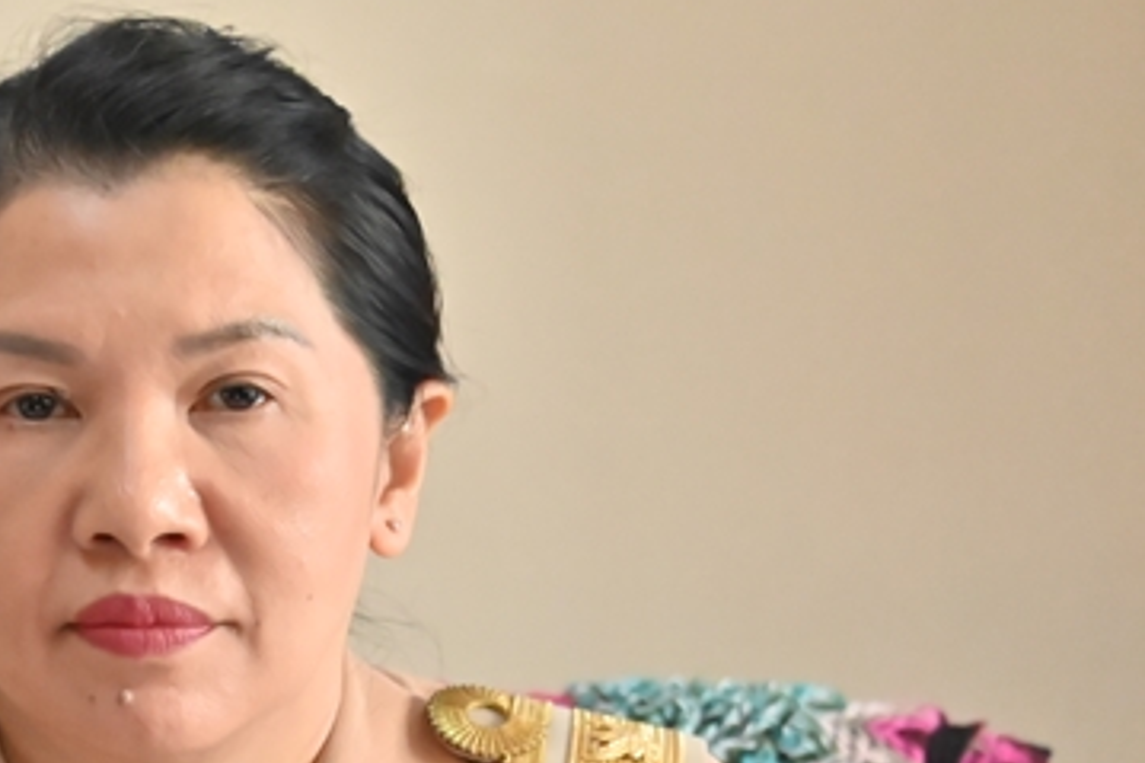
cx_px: 156
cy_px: 819
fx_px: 8138
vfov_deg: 5.3
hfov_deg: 8.0
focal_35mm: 256
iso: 7200
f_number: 5.6
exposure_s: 1/250
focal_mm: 92
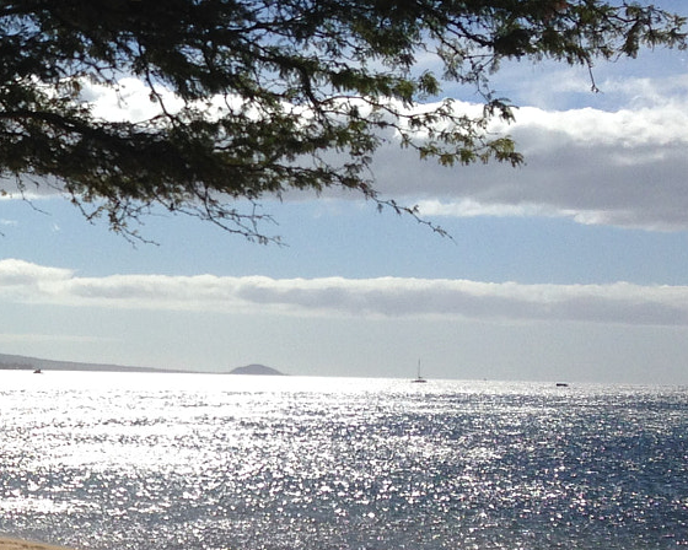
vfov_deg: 16.7
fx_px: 1873
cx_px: -124
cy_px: 344
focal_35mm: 92
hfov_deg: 19.6
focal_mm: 4.12
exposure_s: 1/3876
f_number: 2.4
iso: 50
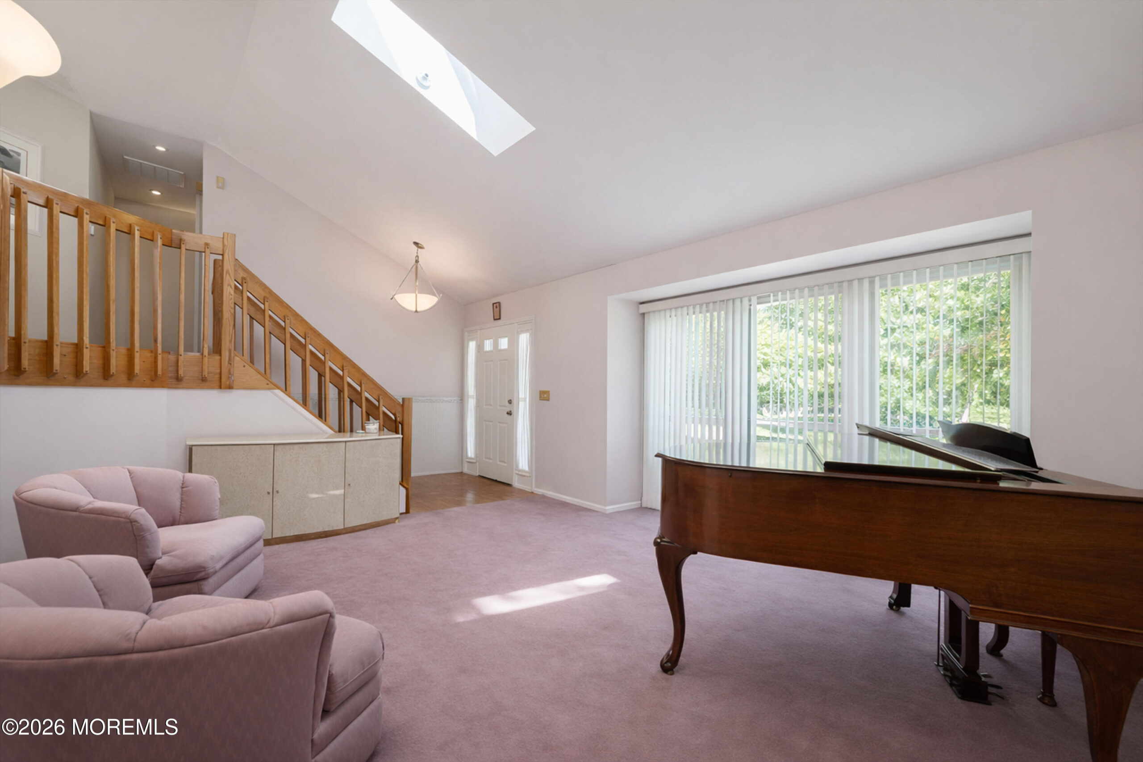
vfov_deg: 72.1
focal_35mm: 16
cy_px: 381
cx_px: 572
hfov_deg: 95.0
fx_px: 524
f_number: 4.5
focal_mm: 16.5
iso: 64
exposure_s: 1/40
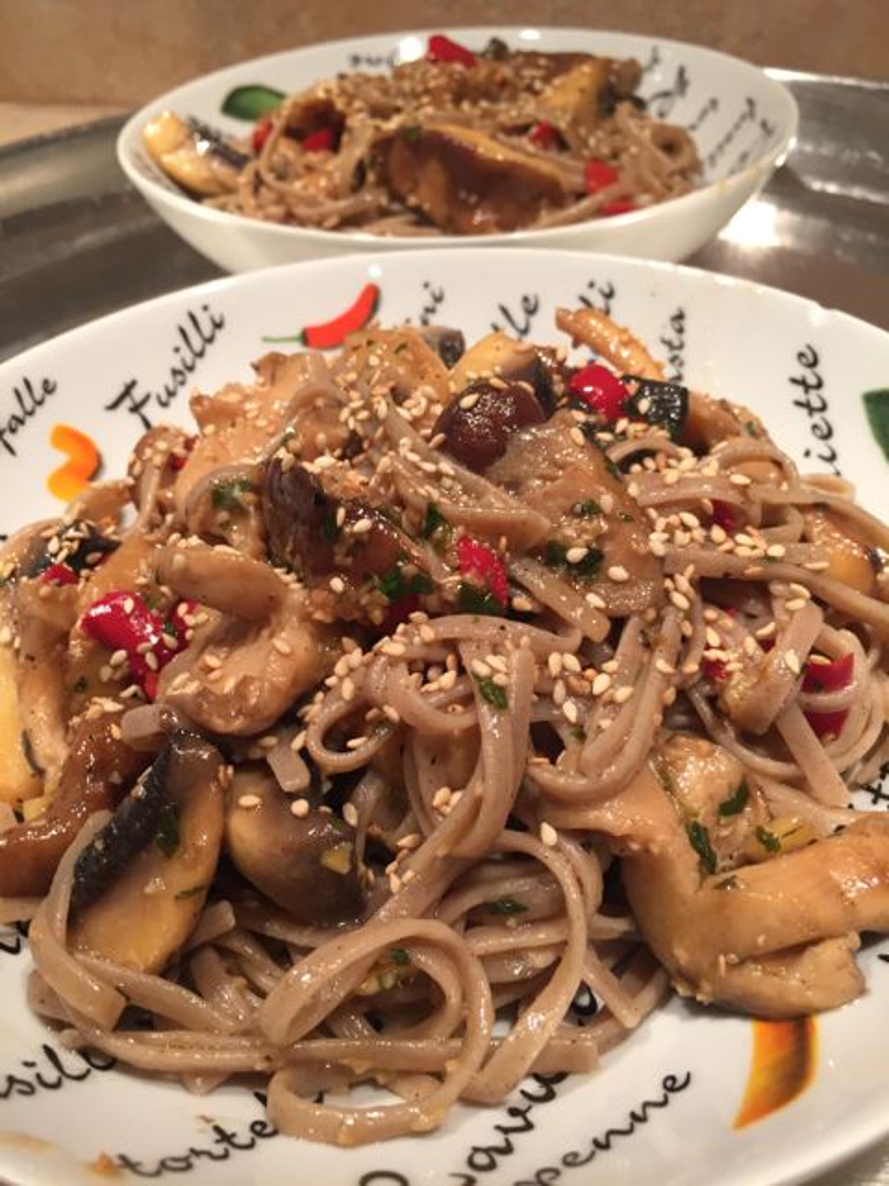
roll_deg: +2.7
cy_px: 593
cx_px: 444
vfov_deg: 61.7
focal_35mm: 29
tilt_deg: -39.1
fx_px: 993
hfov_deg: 48.2
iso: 125
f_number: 2.2
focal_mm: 4.15
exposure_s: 1/33
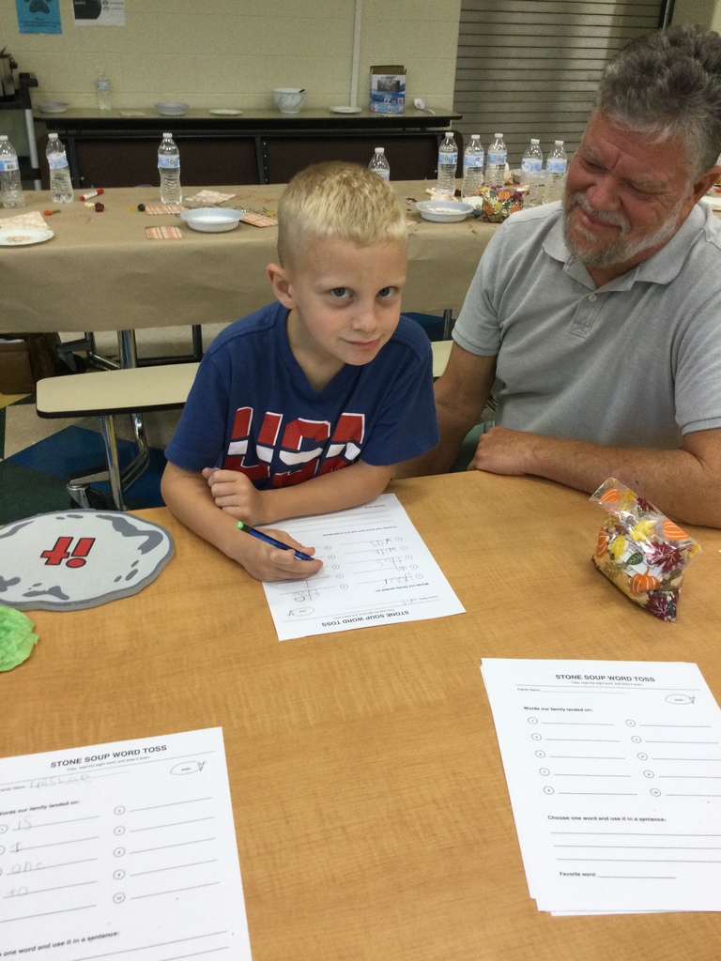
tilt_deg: -27.5
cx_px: 360
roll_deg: -1.3
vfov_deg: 58.4
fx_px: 861
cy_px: 480
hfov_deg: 45.4
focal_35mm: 31
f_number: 2.4
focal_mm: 3.3
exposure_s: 1/30
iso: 64
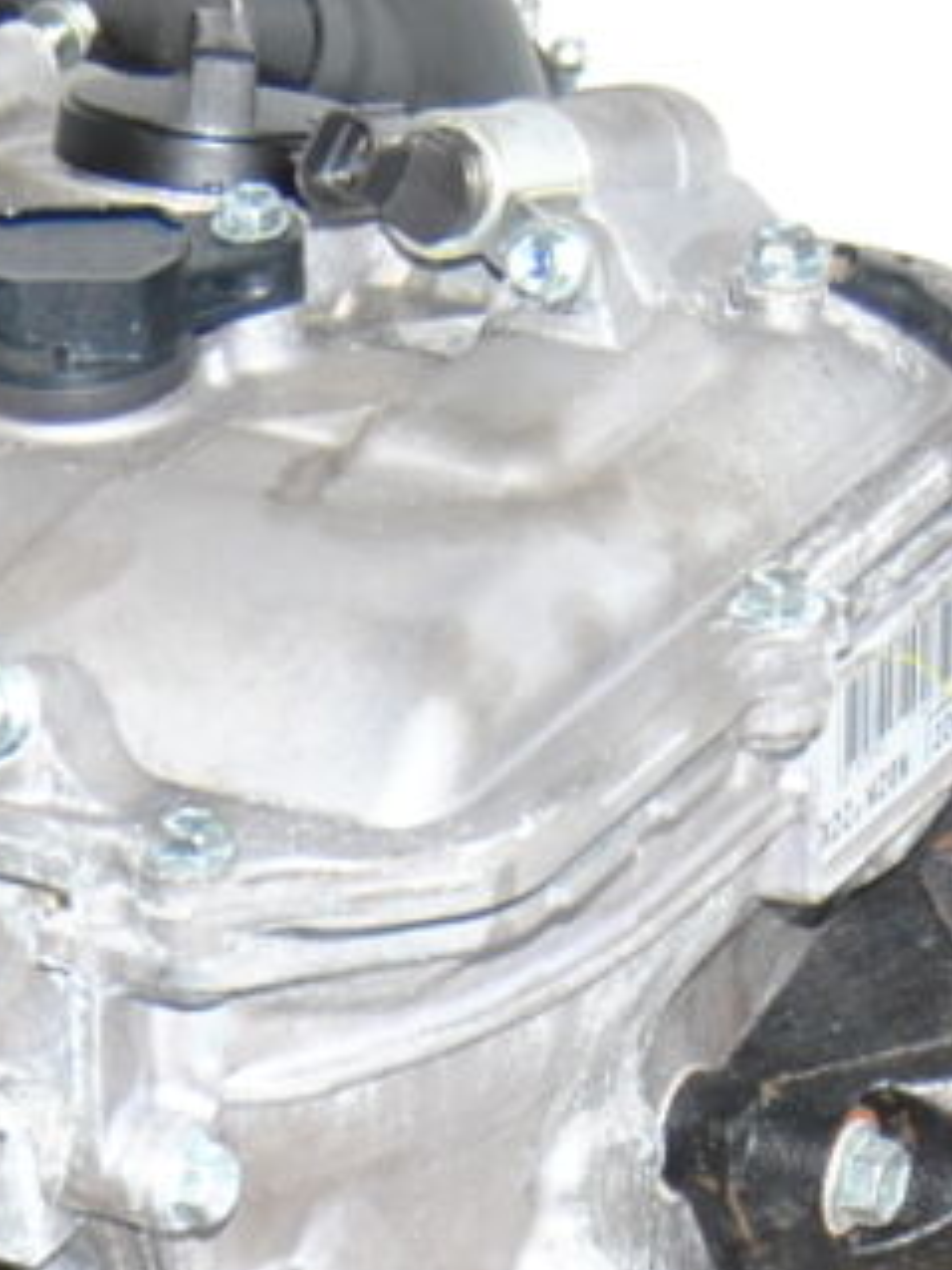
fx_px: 8235
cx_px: -127
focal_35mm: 224
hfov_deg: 6.6
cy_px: 1650
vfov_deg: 8.7
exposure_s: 1/200
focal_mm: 31
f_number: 5.6
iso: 400
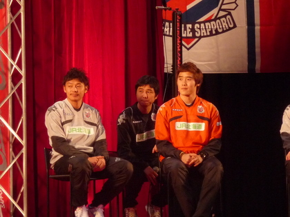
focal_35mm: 472
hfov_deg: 4.2
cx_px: 145
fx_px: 3954
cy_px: 108
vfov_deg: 3.2
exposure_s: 1/125
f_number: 4.9
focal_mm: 47
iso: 400
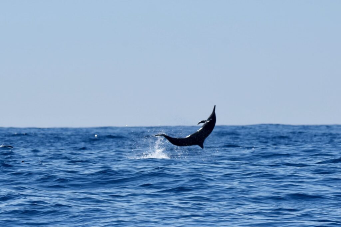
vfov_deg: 7.0
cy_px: 114
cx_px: 170
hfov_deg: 10.5
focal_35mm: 195
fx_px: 1847
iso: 250
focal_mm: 195
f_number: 8
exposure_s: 1/2000
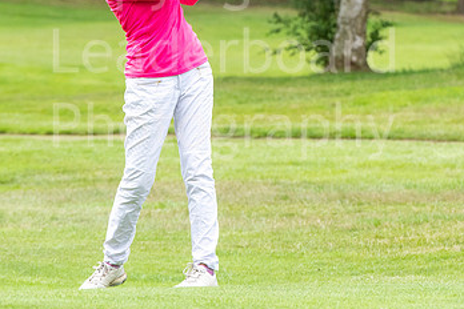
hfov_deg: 4.1
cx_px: 225
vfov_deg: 2.7
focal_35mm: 500
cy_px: 63
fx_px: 6444
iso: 800
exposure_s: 1/1250
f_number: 8
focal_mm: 200
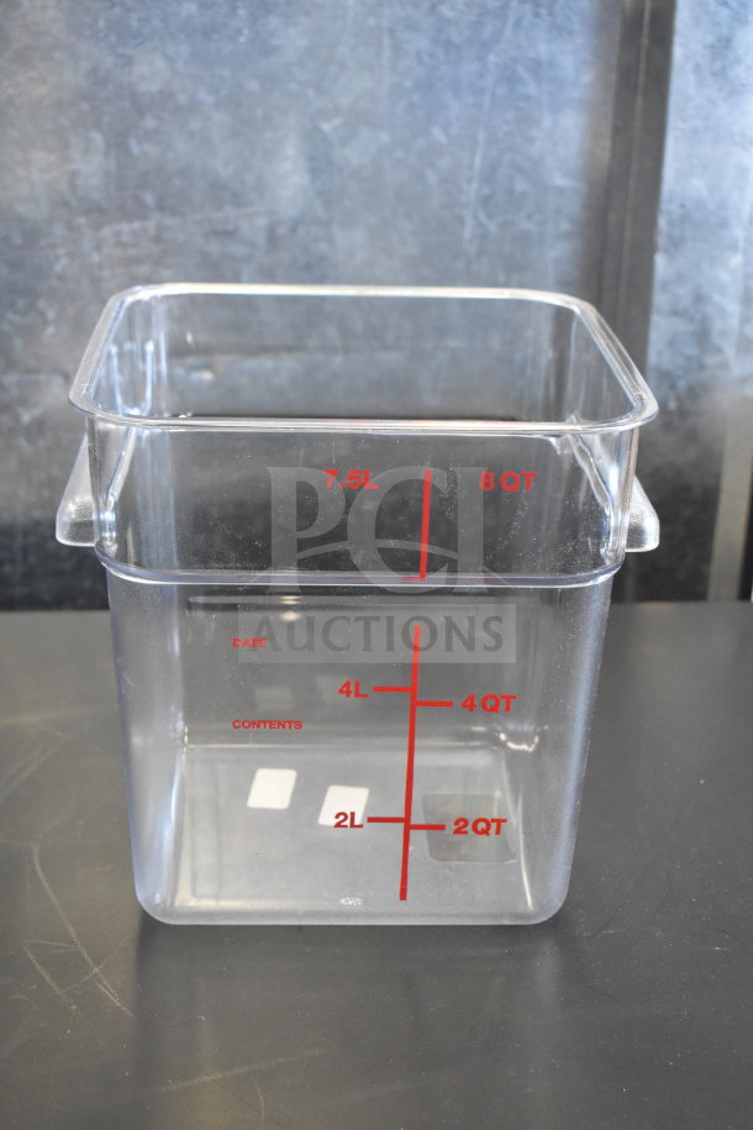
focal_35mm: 54
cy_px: 565
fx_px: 1694
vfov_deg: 36.9
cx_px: 376
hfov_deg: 25.1
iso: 3200
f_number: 4.8
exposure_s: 1/60
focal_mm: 36
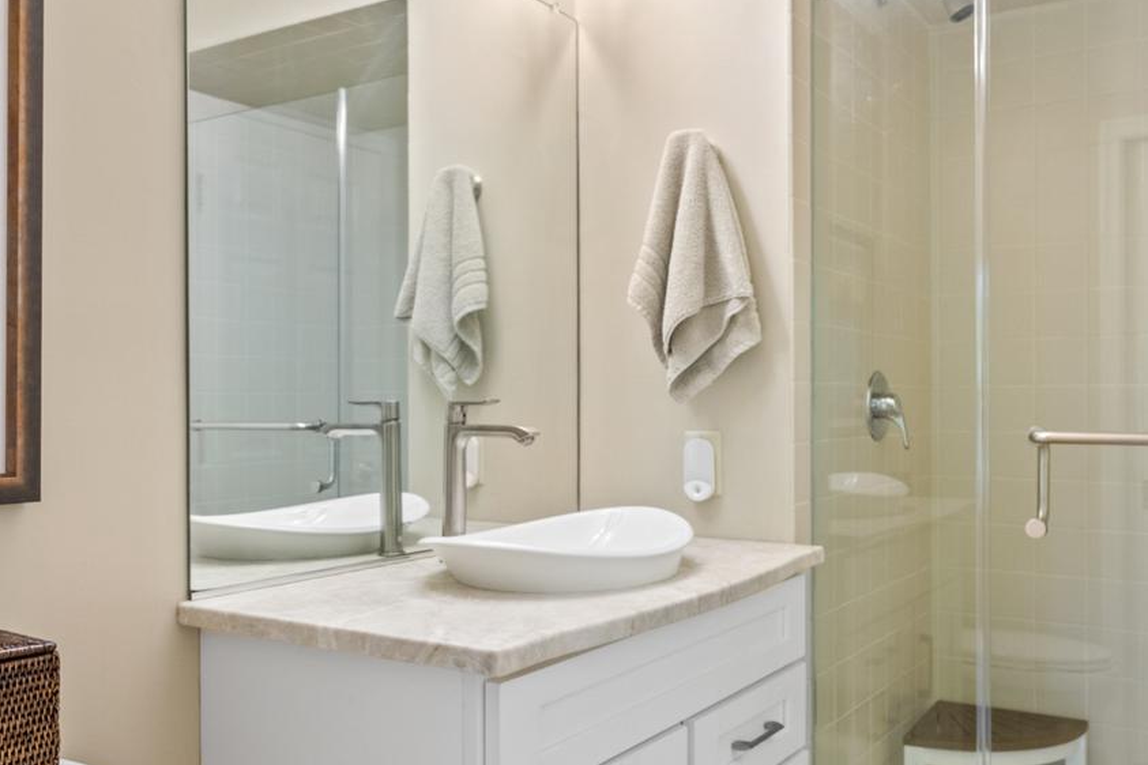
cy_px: 398
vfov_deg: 38.9
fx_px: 1084
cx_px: 567
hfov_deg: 55.8
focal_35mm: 34
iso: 400
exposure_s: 1/4
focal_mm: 14
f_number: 7.1
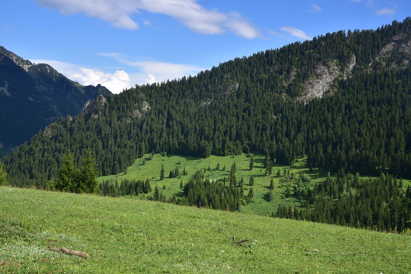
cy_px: 137
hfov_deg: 39.6
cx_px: 206
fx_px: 571
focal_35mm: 50
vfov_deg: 27.0
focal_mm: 50
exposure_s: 1/125
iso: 200
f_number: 16
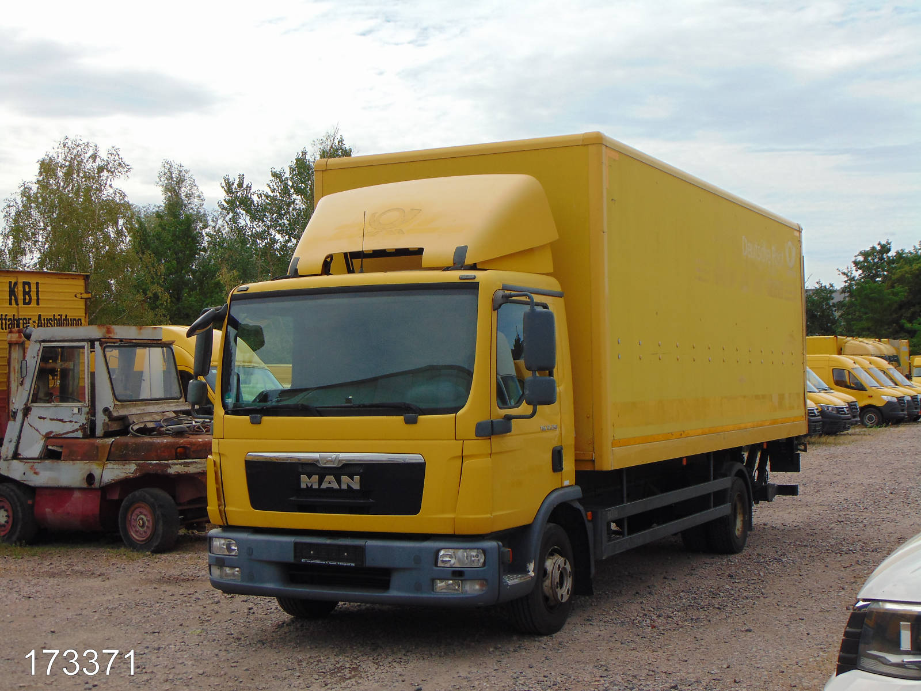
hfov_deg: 38.2
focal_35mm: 50
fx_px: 1330
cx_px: 460
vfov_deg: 29.1
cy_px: 346
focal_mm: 9
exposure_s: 1/200
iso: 80
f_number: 9
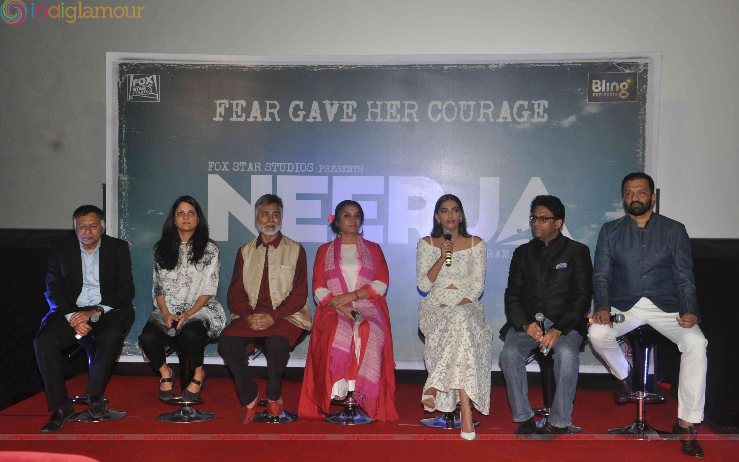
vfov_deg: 26.3
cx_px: 369
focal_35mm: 49
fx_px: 987
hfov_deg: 41.1
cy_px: 243
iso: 1250
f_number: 10
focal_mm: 32
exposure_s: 1/160
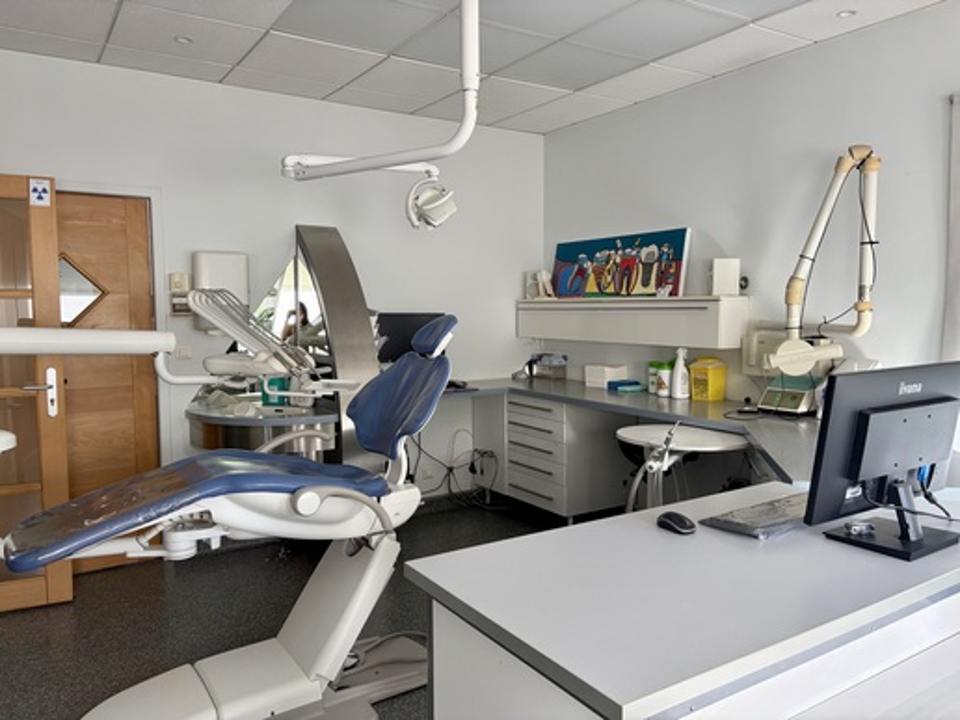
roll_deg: +0.2
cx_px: 480
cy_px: 360
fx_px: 721
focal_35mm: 26
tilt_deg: -4.4
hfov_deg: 67.3
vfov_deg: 53.1
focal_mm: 5.96
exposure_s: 1/100
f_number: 1.6
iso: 80
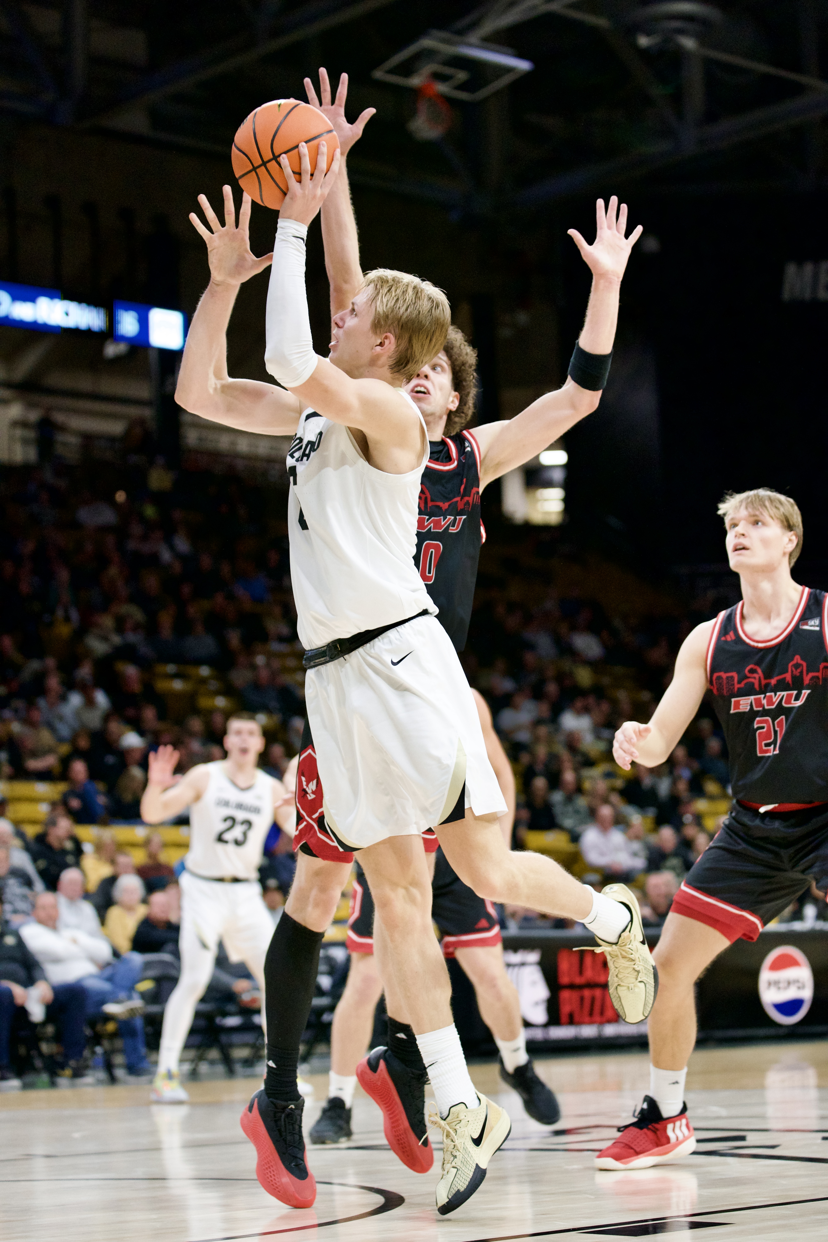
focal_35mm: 77
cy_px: 621
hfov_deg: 17.7
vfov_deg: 26.3
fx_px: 2656
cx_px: 414
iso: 6400
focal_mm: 77
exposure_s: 1/1600
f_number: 2.8
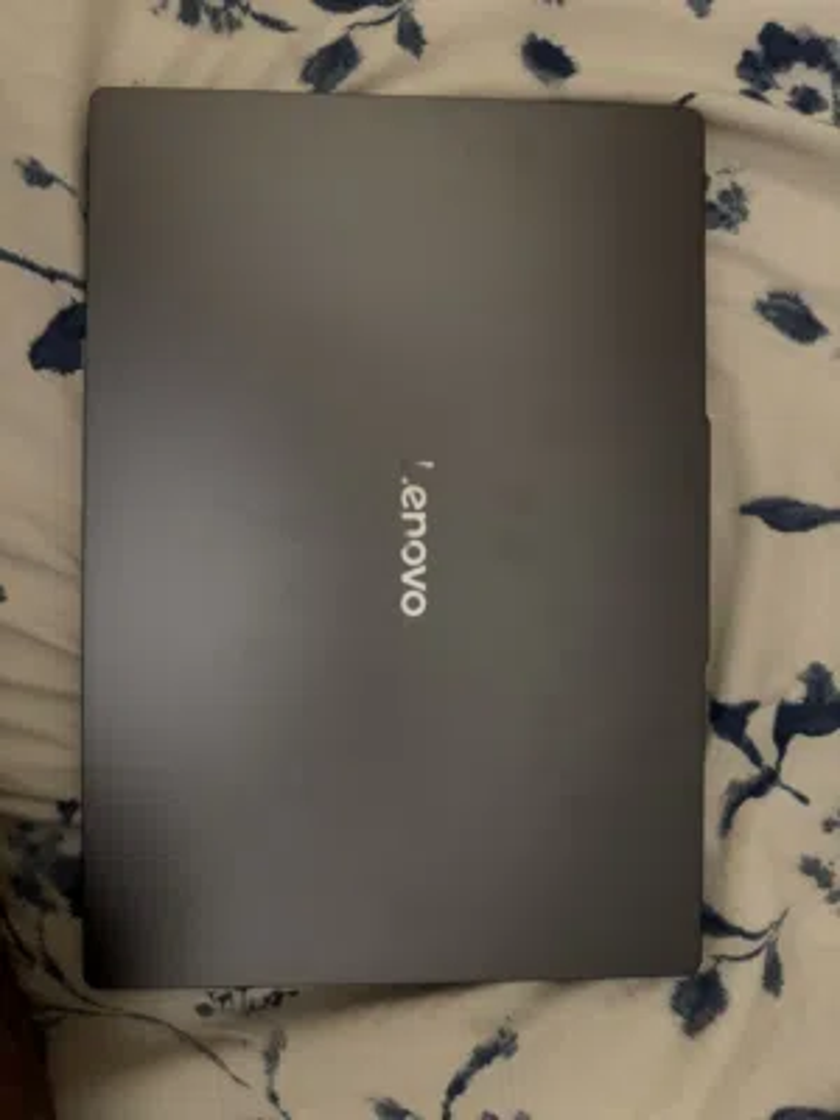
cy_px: 560
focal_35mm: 24
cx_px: 420
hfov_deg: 56.8
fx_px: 777
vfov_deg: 71.6
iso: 800
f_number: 1.78
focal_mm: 6.76
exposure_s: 1/25
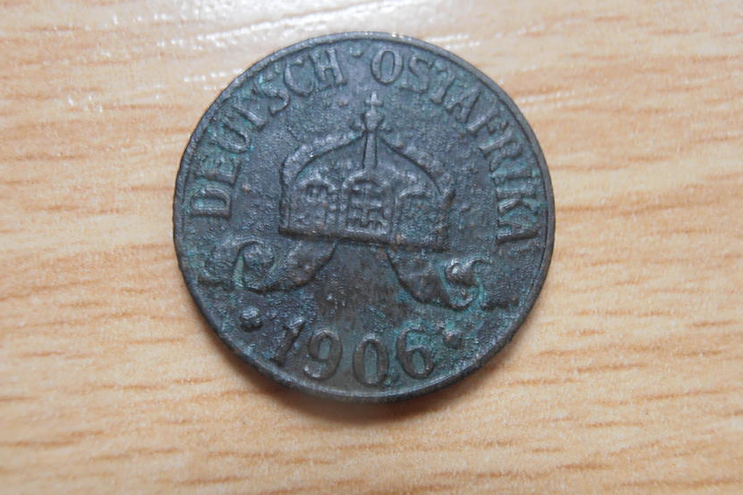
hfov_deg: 49.6
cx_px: 372
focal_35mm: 39
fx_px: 805
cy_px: 215
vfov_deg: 34.1
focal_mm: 6.61
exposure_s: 1/6
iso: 125
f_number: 3.9
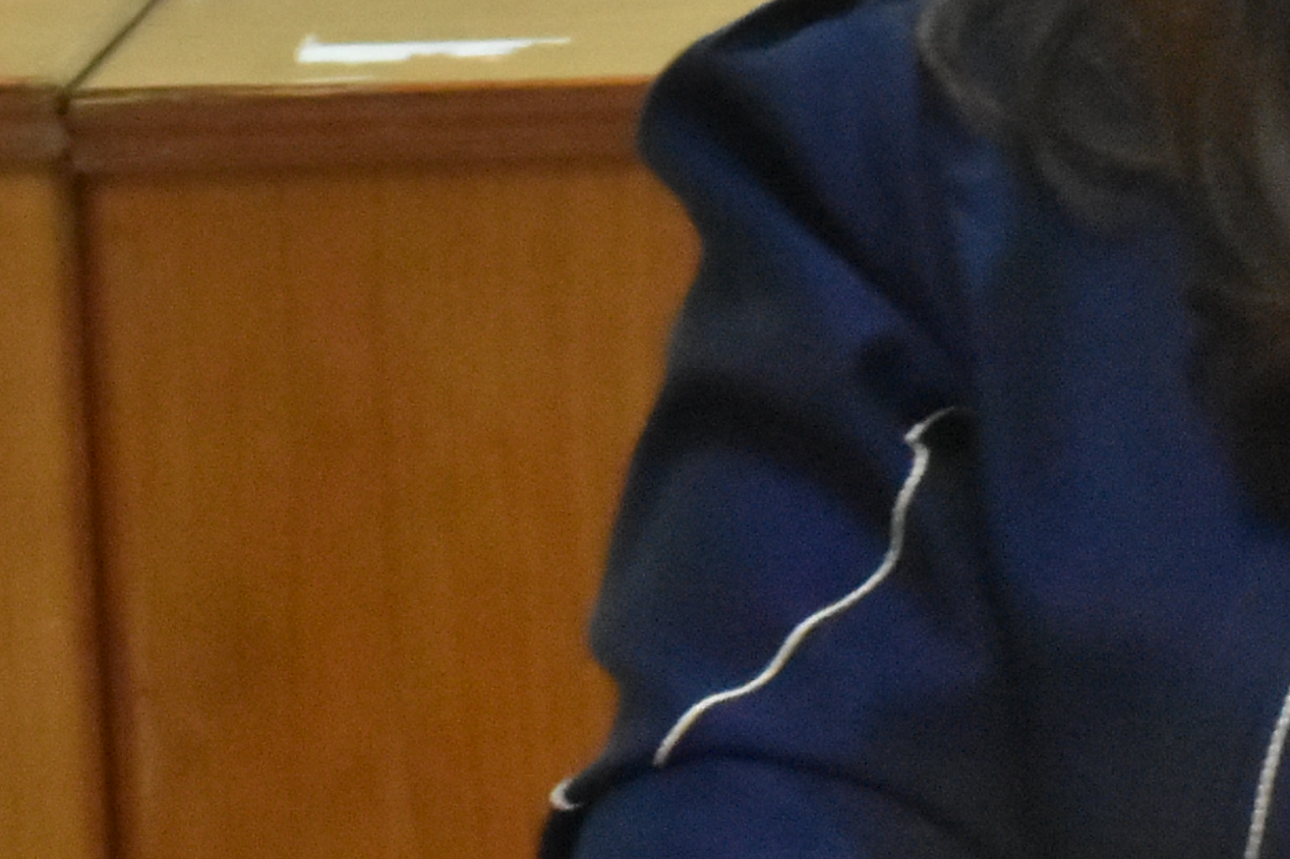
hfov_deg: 5.8
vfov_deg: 3.9
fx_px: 12718
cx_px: 1193
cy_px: 101
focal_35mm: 355
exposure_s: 1/30
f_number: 18
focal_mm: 50
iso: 3200
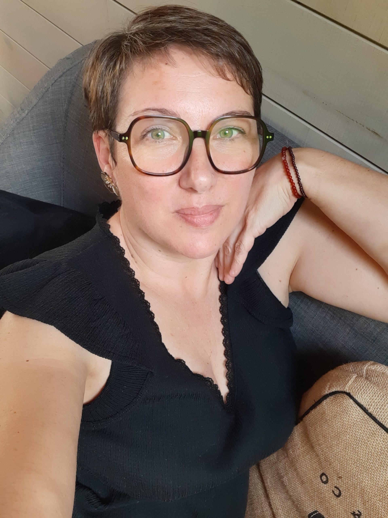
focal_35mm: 31
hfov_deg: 45.4
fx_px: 463
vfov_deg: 58.4
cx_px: 194
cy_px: 259
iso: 125
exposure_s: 1/33
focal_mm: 3.75
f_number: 2
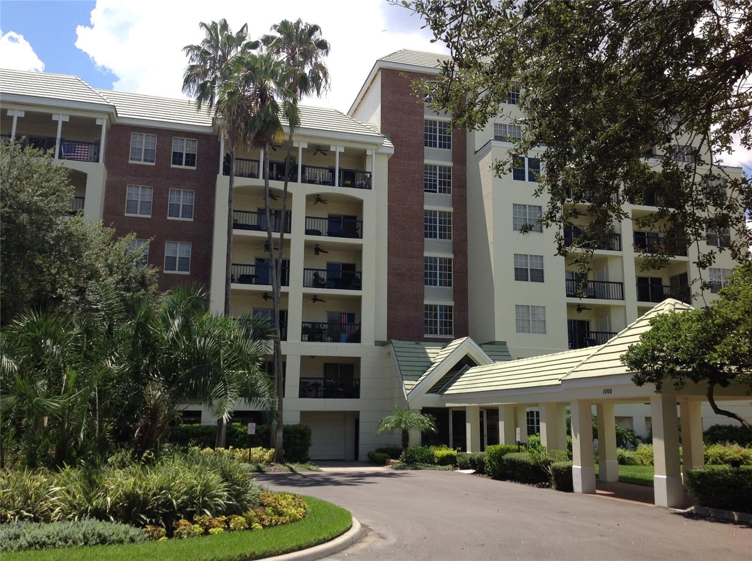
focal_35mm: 35
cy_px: 280
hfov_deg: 52.7
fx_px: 759
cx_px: 376
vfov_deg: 40.6
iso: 50
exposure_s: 1/1439
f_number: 2.4
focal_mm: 4.28
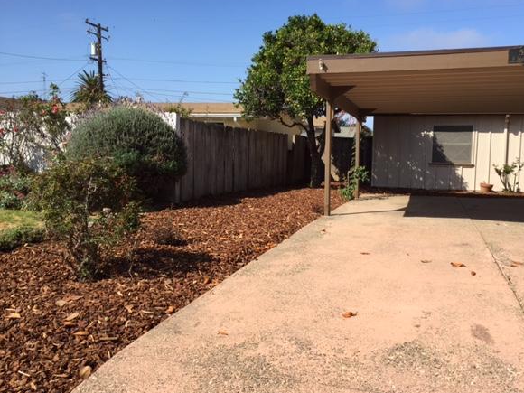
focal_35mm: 32
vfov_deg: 44.2
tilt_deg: -5.6
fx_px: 484
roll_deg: -2.2
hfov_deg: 56.7
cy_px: 190
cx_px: 288
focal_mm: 4.15
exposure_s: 1/1582
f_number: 2.2
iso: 32
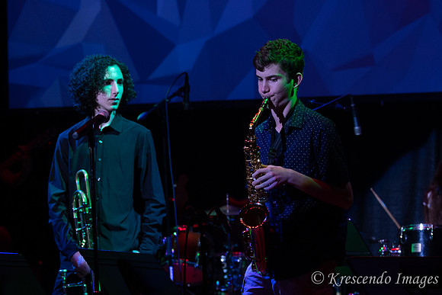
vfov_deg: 11.2
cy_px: 148
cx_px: 221
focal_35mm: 123
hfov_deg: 16.6
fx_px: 1510
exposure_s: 1/200
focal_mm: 82
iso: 1600
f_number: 2.8
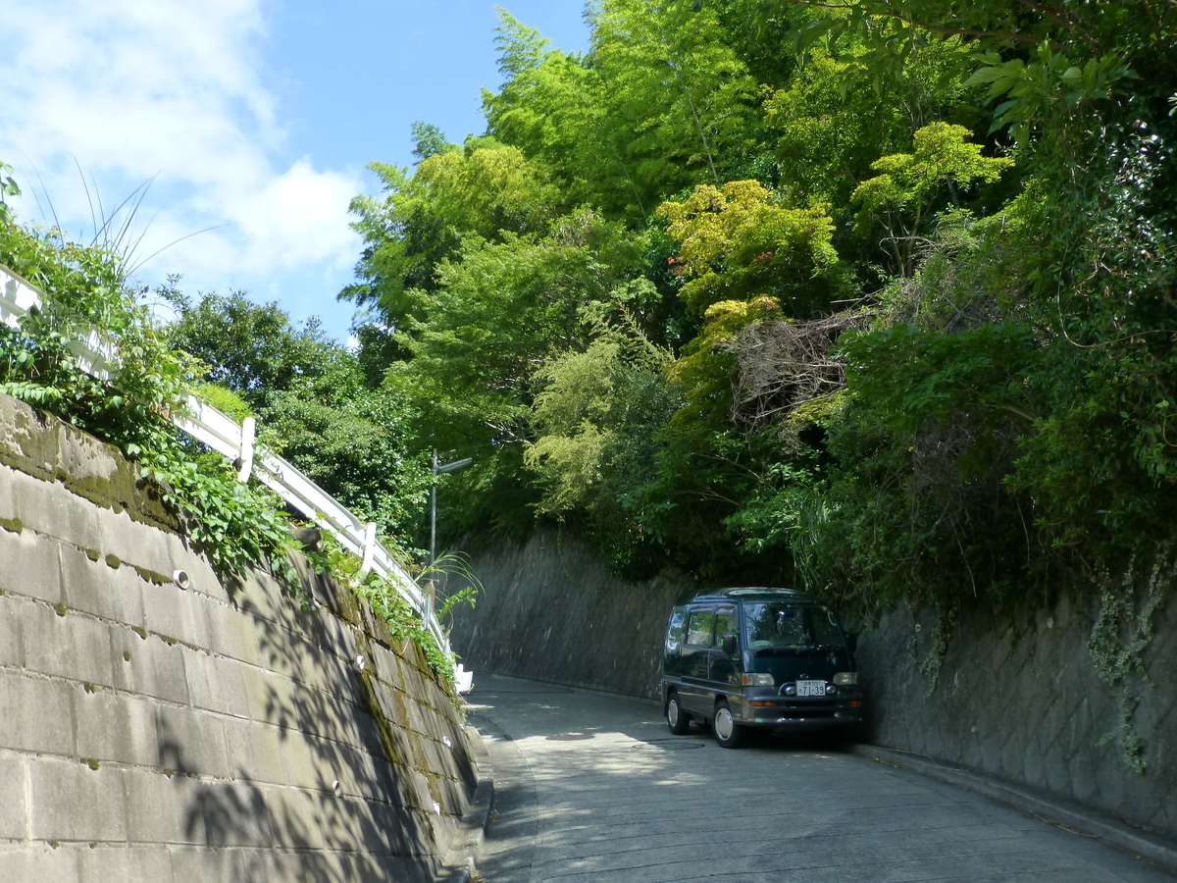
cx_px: 588
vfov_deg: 46.8
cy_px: 442
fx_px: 1020
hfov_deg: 60.0
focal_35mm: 30
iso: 160
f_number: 3.6
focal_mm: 5.4
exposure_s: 1/400
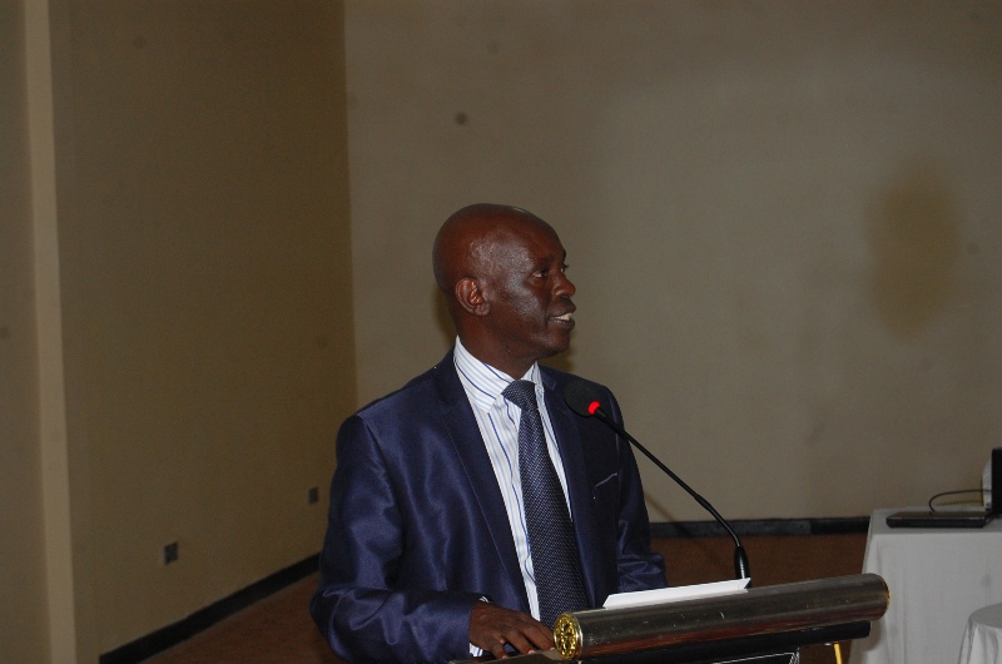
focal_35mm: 82
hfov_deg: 24.7
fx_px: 2292
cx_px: 501
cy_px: 332
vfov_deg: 16.5
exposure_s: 1/60
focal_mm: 55
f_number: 5.6
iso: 800
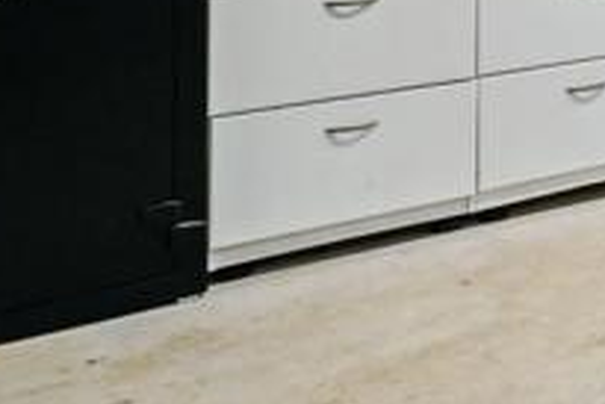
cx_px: 1186
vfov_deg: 17.4
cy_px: -214
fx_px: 1177
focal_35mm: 70
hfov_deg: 18.9
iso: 500
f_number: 11
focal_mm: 14
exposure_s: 1/25
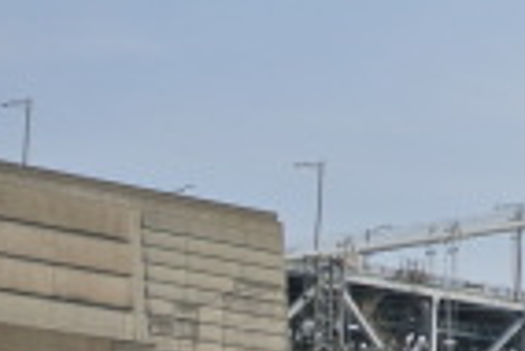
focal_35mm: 183
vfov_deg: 7.5
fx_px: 2671
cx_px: 958
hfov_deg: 10.5
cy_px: 255
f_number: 5
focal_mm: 18.2
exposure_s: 1/1000
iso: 100
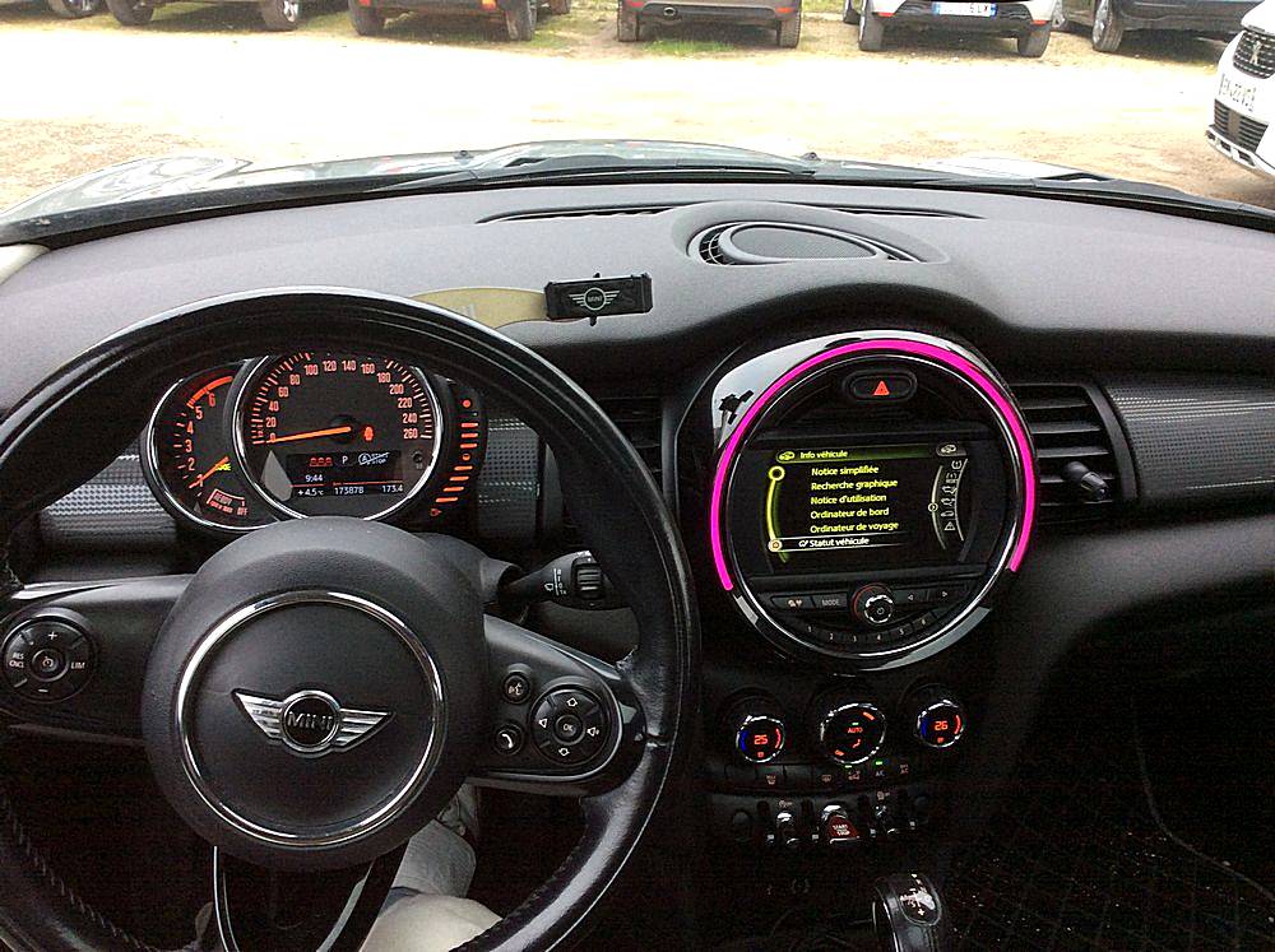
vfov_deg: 44.1
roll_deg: +0.6
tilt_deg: -27.5
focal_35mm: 32
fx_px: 1177
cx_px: 638
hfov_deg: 56.9
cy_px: 476
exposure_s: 1/25
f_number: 2.4
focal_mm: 3.3
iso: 50
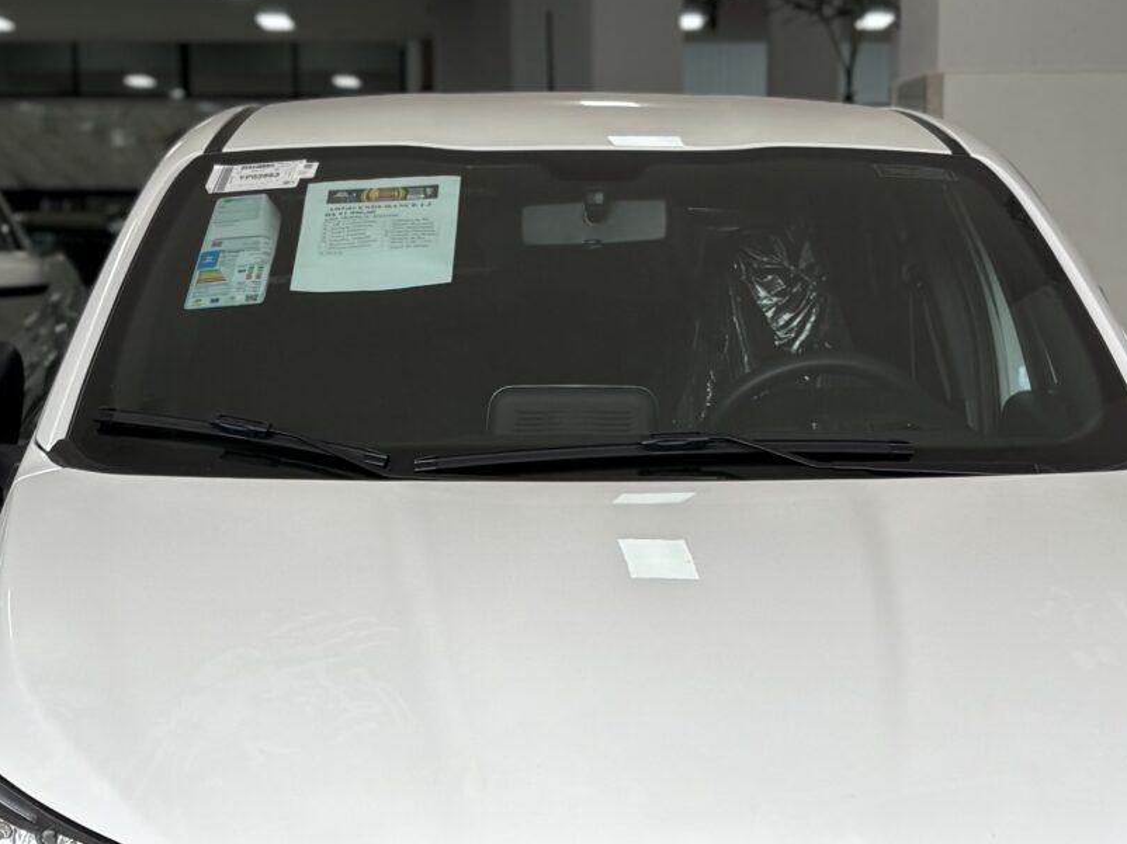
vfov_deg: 17.4
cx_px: 582
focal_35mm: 83
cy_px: 823
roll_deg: +0.1
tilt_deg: -11.6
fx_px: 2701
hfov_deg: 23.6
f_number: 1.6
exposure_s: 1/259
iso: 40
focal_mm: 5.96
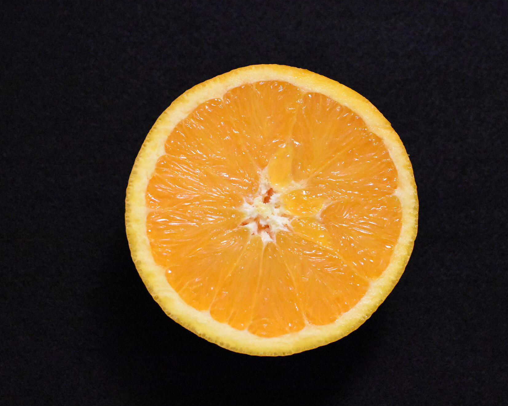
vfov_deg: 21.4
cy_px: 198
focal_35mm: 72
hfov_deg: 26.5
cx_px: 271
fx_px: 1078
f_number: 5.6
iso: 12800
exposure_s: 1/250
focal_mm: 35
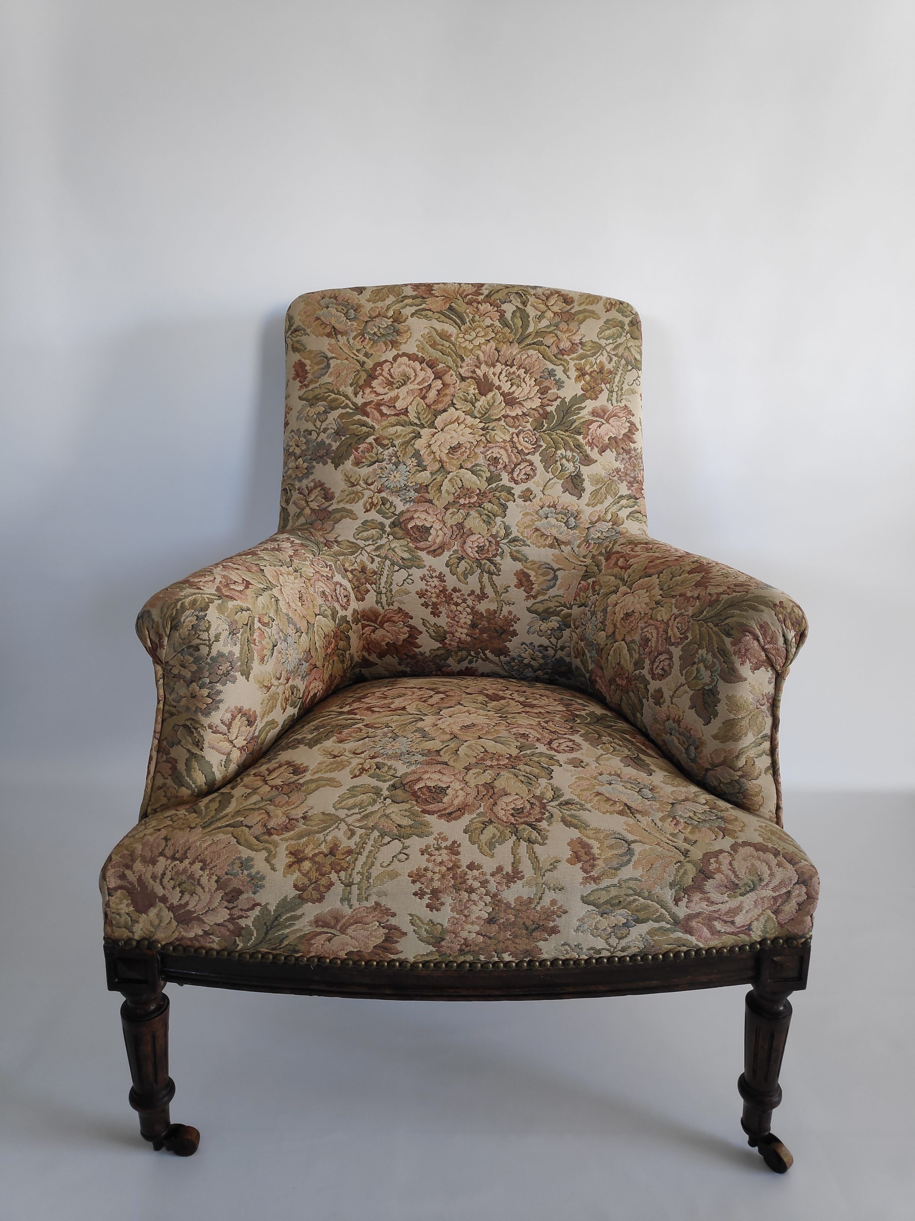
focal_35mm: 20
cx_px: 458
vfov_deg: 81.7
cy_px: 610
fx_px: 705
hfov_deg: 66.0
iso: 320
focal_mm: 3.94
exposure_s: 1/100
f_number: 1.9
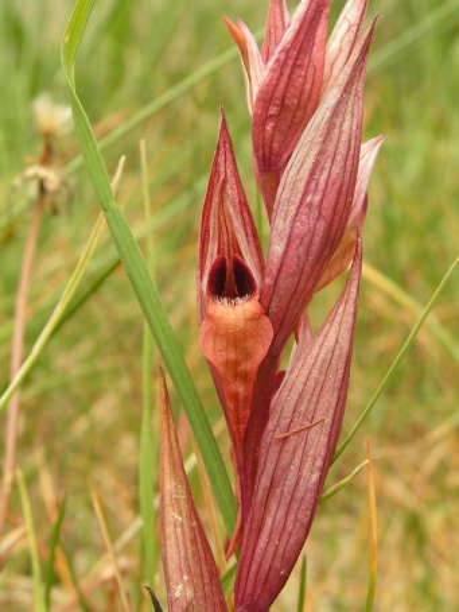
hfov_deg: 22.0
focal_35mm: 67
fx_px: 1183
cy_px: 306
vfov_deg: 29.0
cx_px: 230
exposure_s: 1/160
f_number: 5.6
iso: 50
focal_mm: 11.1
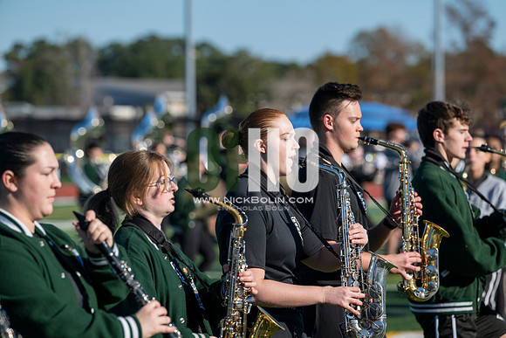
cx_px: 253
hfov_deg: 10.3
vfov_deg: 6.9
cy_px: 169
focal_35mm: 200
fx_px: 2812
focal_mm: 200
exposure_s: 1/2000
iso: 250
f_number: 5
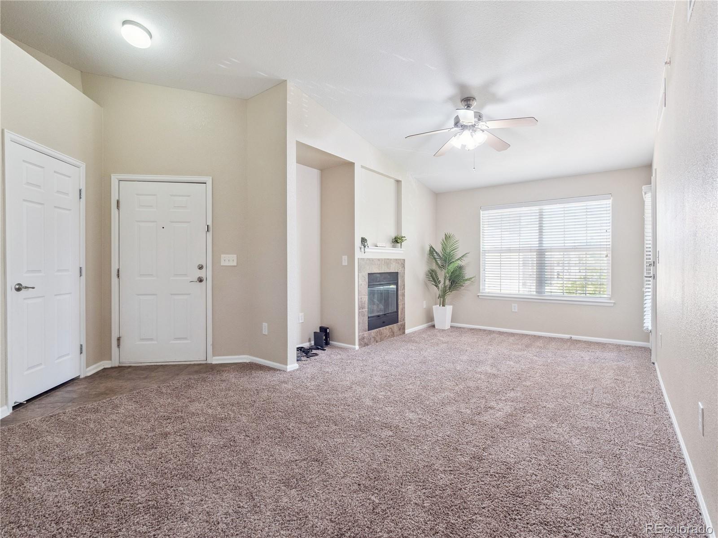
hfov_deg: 94.5
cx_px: 359
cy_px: 269
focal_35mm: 16
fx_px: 332
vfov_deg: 78.1
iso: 400
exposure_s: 1/50
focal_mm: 8
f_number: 4
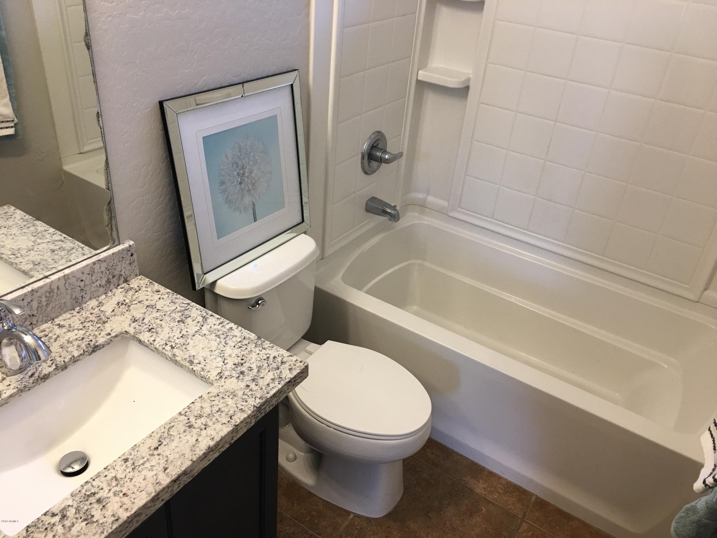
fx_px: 601
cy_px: 269
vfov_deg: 48.2
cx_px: 358
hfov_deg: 61.7
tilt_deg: -30.5
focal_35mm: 29
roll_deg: -6.2
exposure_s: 1/30
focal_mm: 4.15
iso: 32
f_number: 2.2
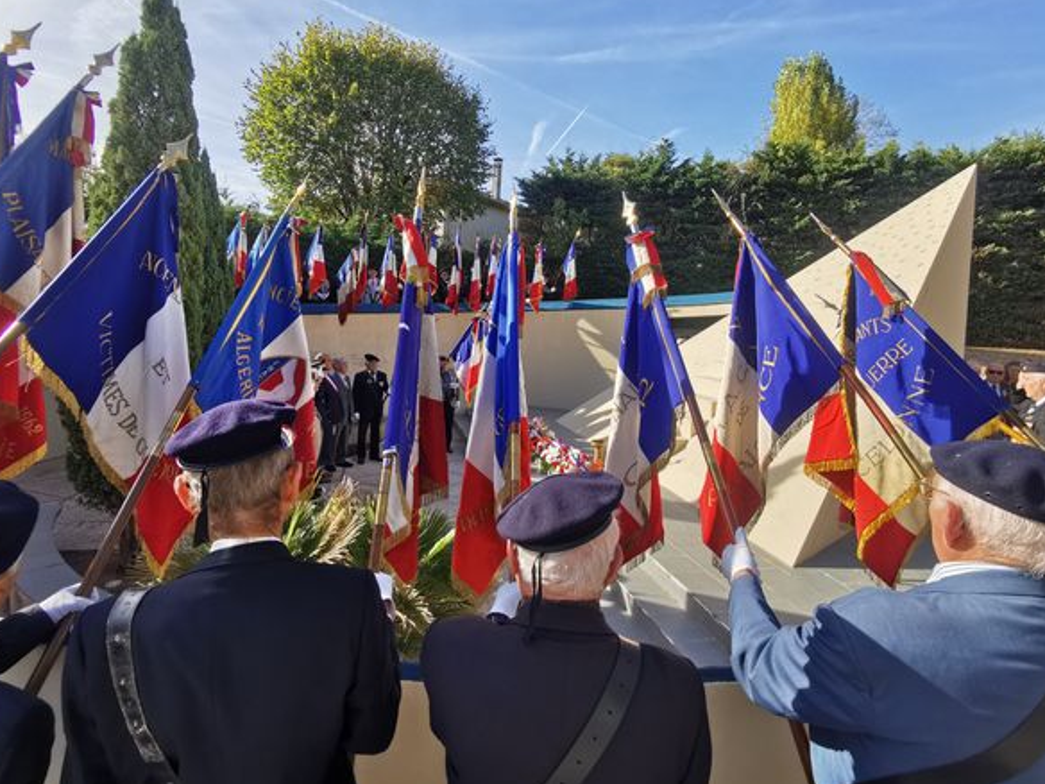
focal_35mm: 19
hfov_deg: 84.6
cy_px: 329
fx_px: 574
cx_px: 507
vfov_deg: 68.3
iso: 50
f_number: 2.2
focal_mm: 2.35
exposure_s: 1/1091
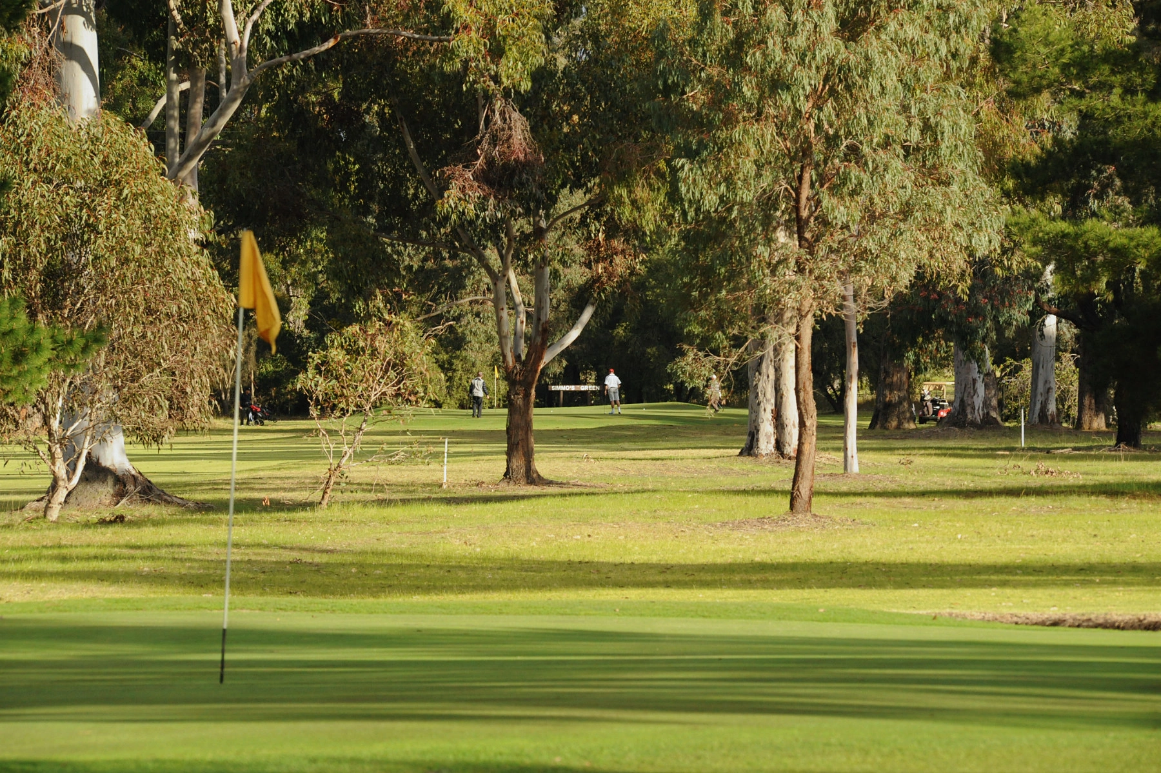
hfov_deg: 10.3
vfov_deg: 6.9
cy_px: 386
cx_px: 580
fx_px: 6446
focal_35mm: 200
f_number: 13
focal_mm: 200
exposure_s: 1/640
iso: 2000
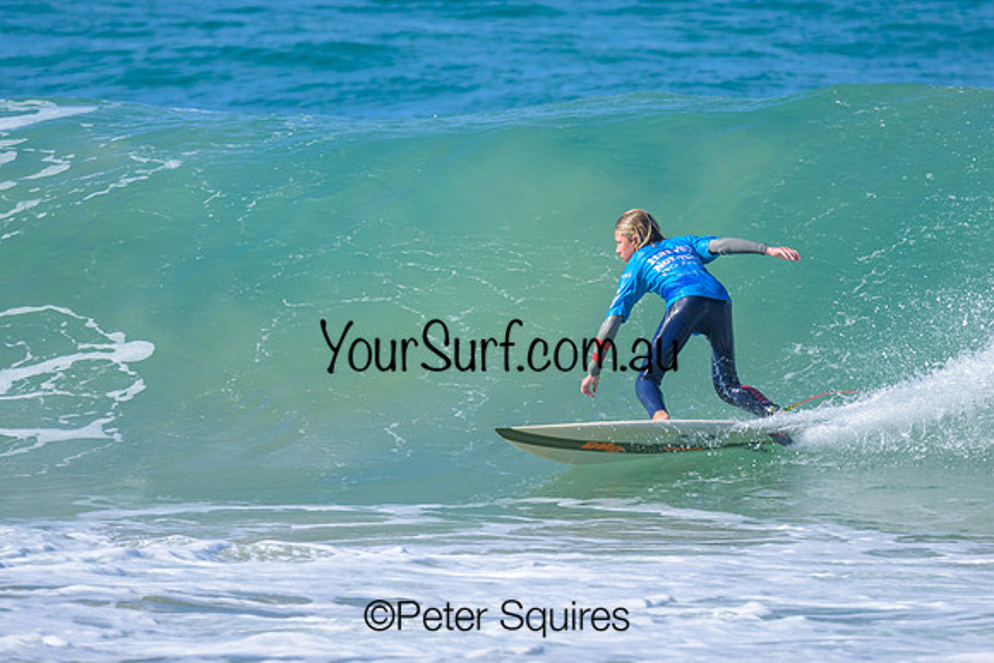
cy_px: 274
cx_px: 571
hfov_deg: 1.9
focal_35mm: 1098
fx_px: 30334
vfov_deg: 1.3
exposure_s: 1/2000
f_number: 6.3
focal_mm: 800
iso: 450
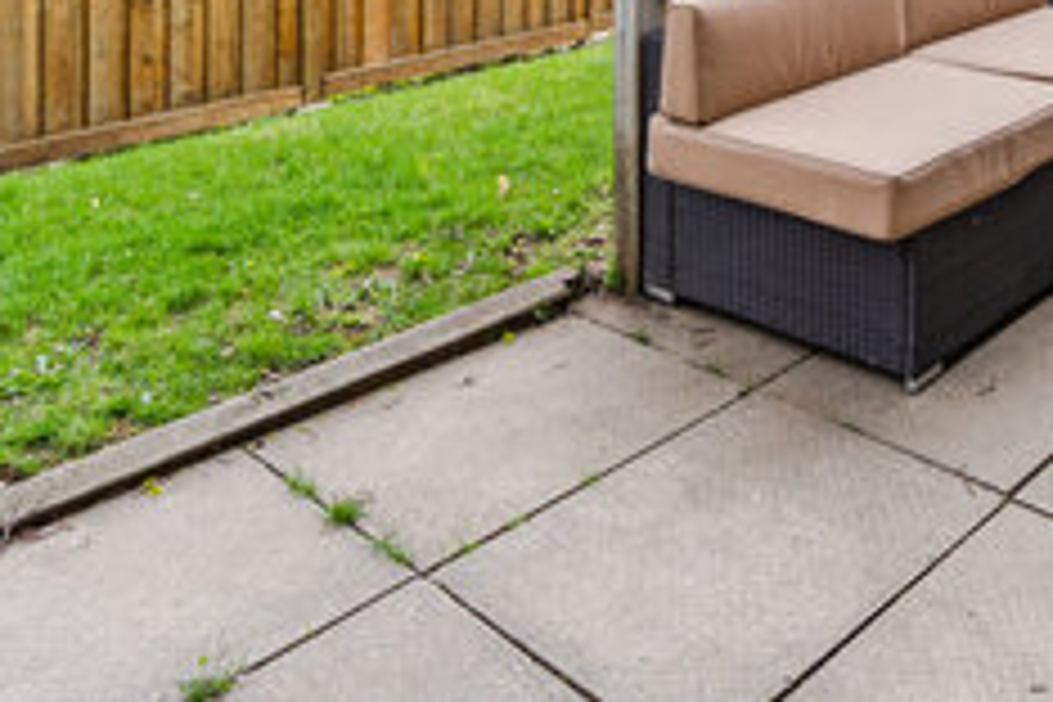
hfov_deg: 44.2
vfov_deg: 26.6
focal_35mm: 41
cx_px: 896
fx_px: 1199
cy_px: -254
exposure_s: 1/125
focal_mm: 10
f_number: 7.1
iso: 100
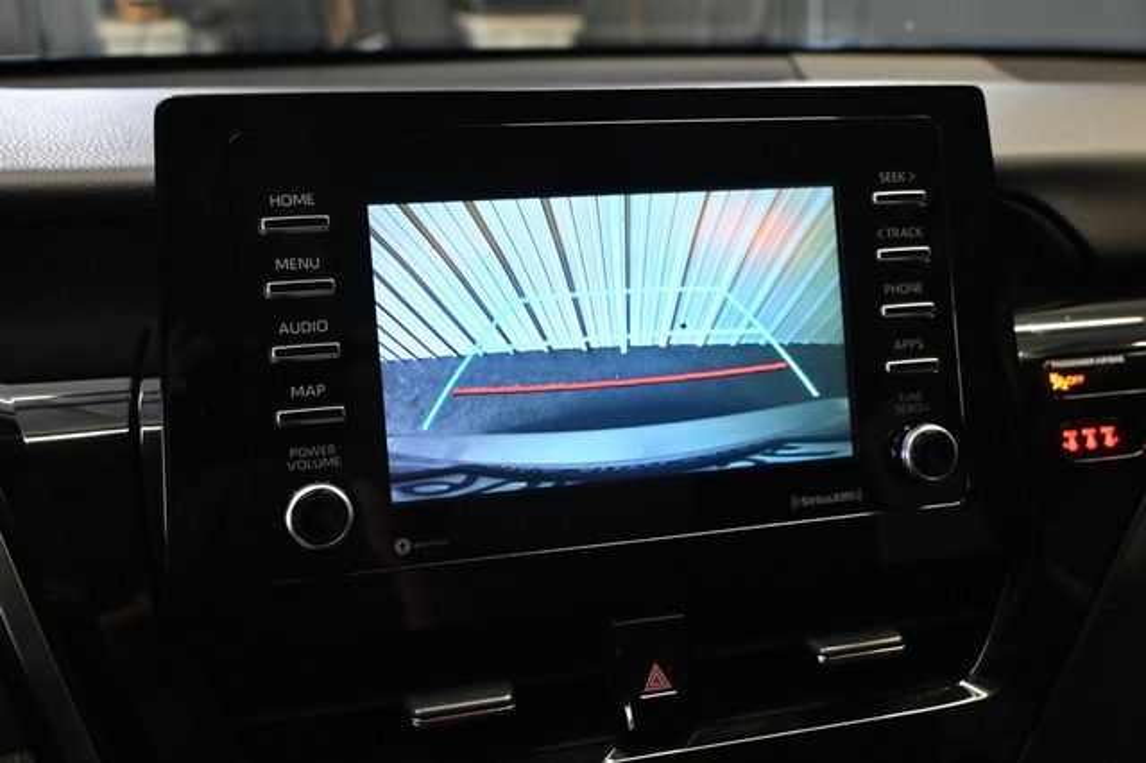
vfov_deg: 38.3
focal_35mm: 34
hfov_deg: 55.1
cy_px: 382
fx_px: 1098
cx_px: 573
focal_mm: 23
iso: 3200
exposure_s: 1/80
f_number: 4.2
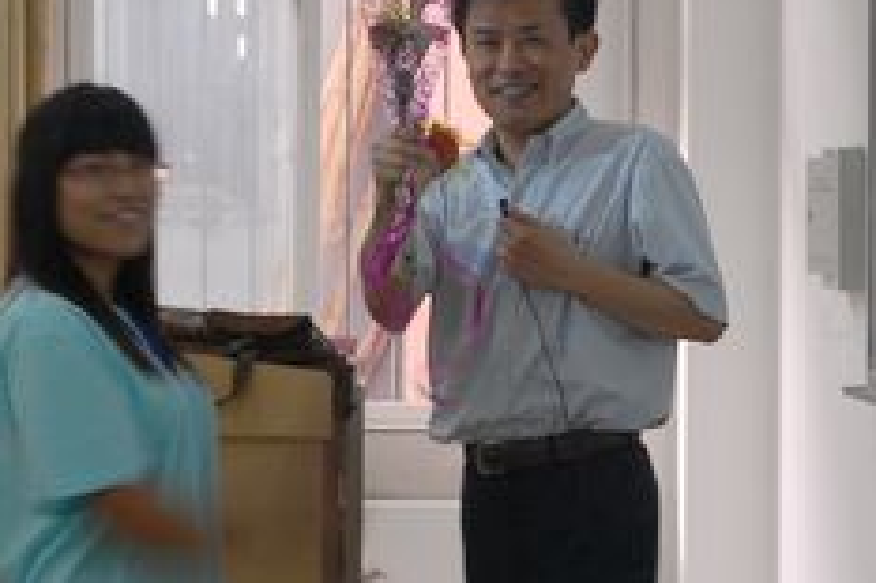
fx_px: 3621
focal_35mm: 149
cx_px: 485
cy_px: 273
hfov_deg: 13.8
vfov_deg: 9.2
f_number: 18
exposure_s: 1/10
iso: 800
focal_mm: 55
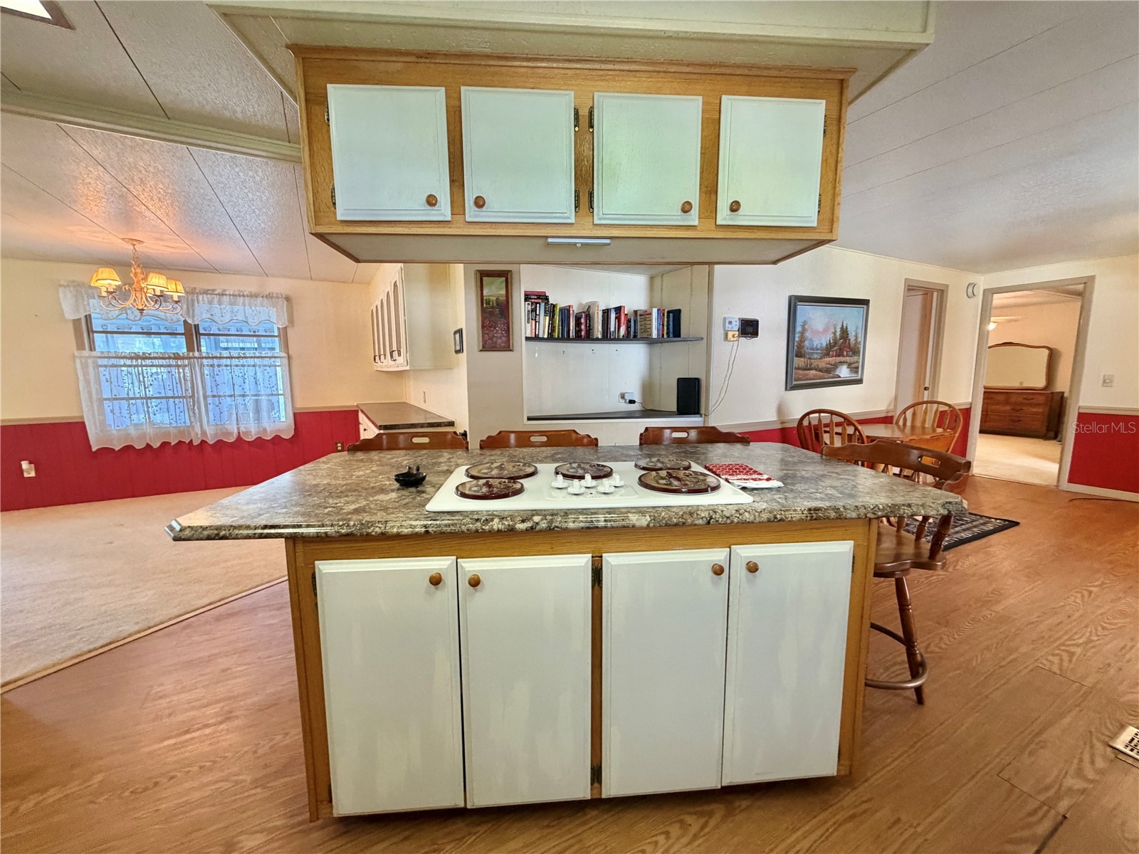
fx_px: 461
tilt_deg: -6.4
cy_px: 427
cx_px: 570
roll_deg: +0.6
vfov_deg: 85.7
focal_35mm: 14
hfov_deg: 102.1
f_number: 2.2
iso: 320
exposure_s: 1/60
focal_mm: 2.22
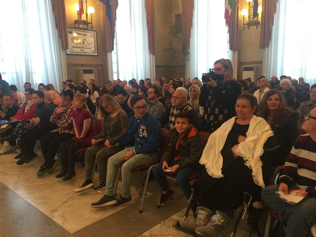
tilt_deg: -9.2
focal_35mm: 29
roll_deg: +1.3
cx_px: 158
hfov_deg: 61.7
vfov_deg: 48.2
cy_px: 118
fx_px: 265
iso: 80
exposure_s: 1/17
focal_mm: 4.15
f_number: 2.2
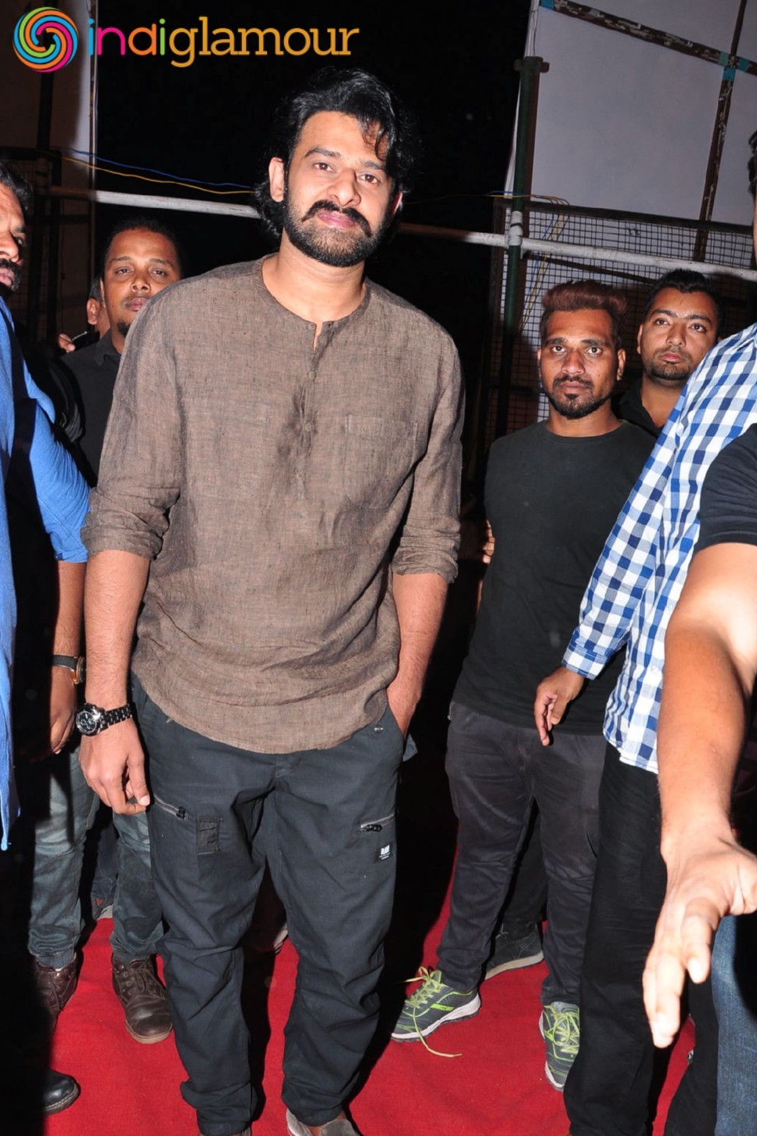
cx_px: 390
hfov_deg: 46.4
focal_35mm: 28
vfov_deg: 65.5
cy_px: 582
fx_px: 883
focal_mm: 18
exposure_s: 1/125
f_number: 8
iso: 400
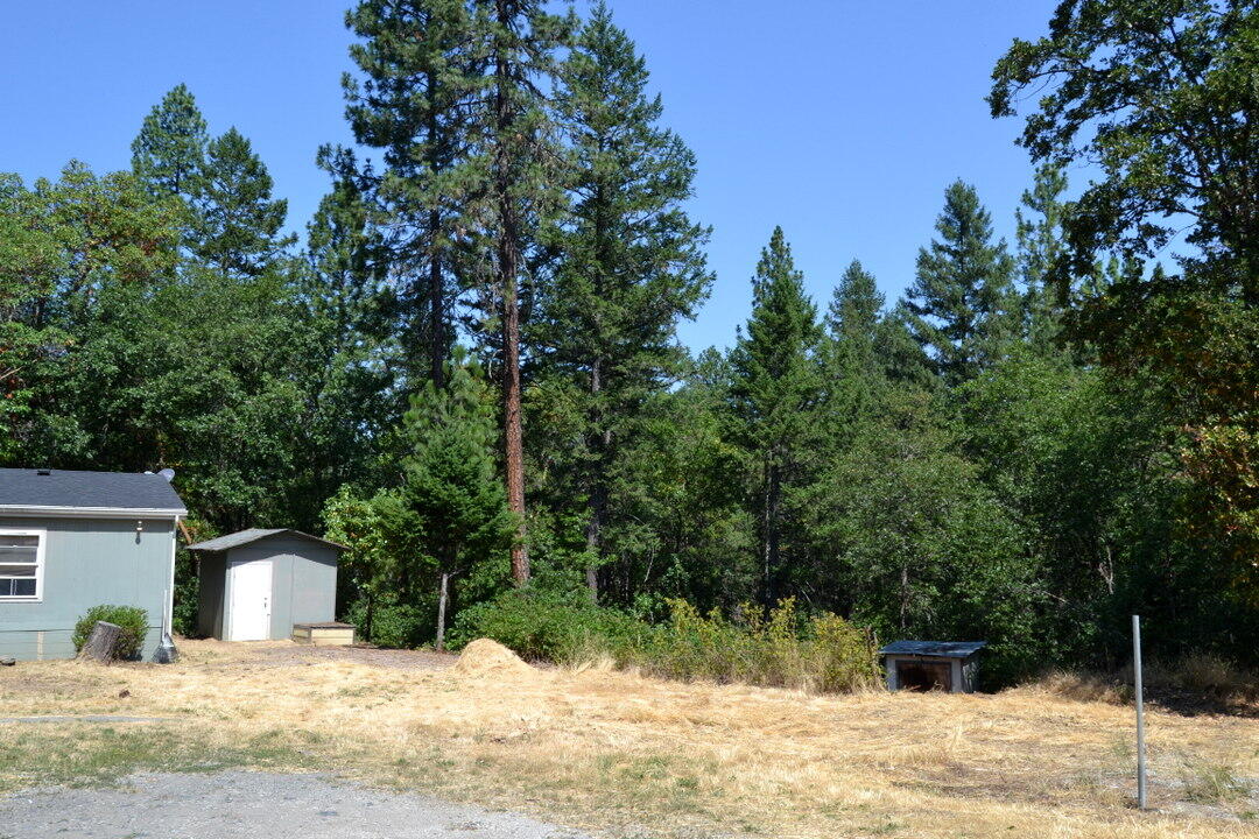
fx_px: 1154
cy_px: 420
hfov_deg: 57.2
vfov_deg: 40.0
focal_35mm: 33
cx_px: 630
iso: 100
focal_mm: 22
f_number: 7.1
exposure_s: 1/200
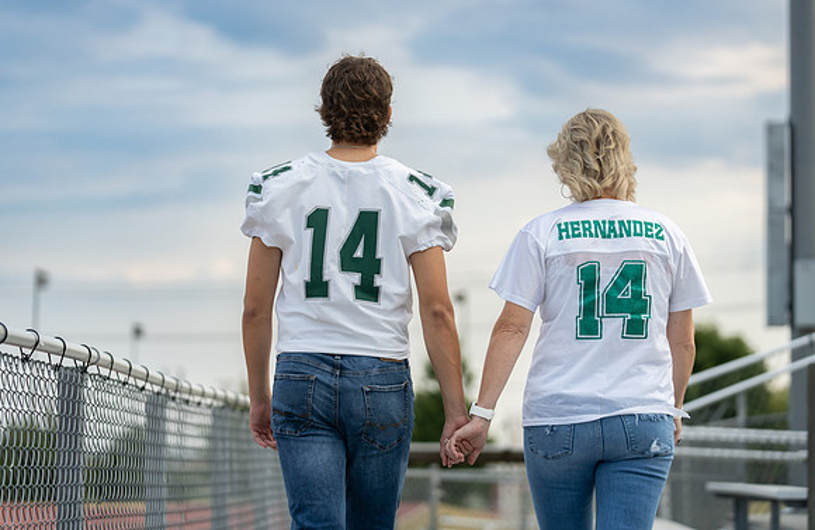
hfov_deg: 19.4
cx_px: 429
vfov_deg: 12.7
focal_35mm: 106
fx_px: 2384
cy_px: 244
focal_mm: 100
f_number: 2.8
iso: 320
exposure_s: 1/1250
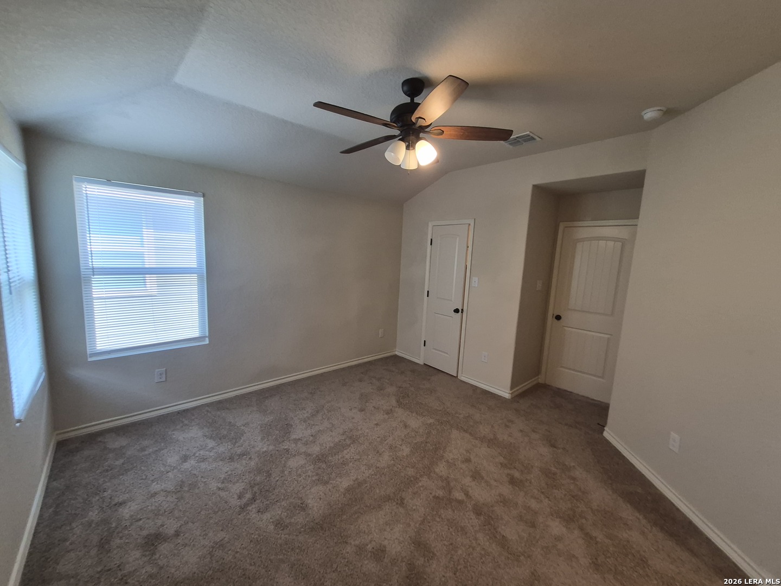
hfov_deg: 106.2
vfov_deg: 89.9
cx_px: 390
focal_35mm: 13
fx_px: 293
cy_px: 293
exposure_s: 1/60
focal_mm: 1.74
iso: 200
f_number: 2.2
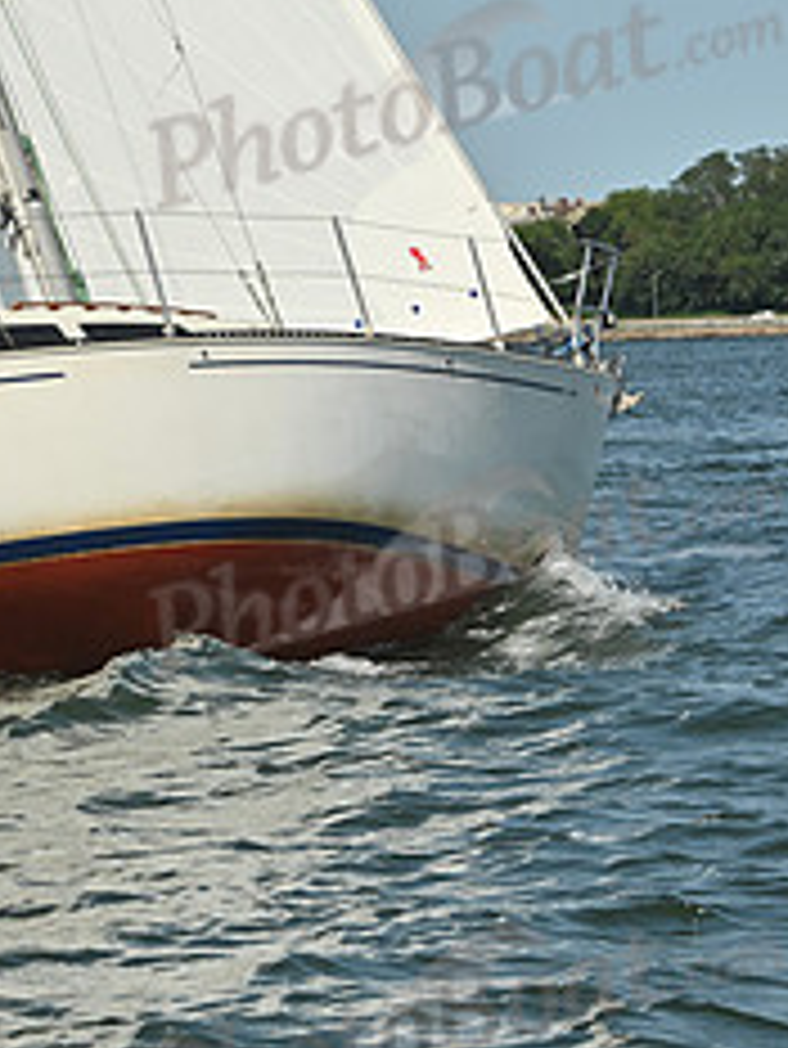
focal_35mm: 196
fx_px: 5944
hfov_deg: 7.5
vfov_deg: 10.1
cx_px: -81
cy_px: 389
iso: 320
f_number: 11
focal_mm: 82
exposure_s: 1/1250
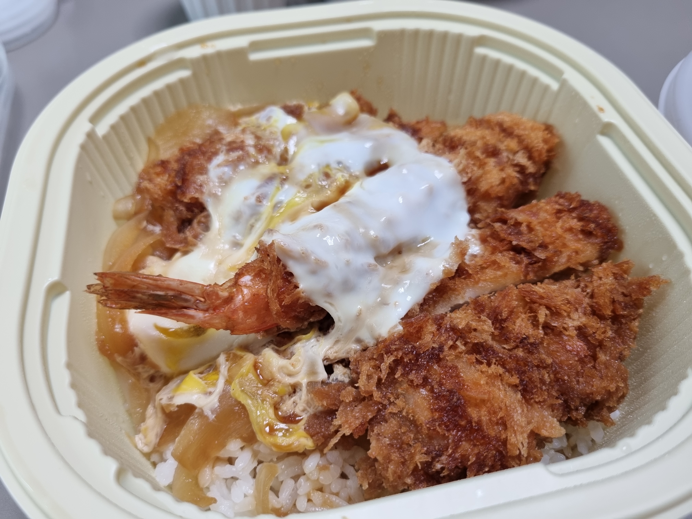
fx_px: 520
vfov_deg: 53.1
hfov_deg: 67.3
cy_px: 260
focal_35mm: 26
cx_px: 346
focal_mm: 5.4
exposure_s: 1/120
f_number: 1.8
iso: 200
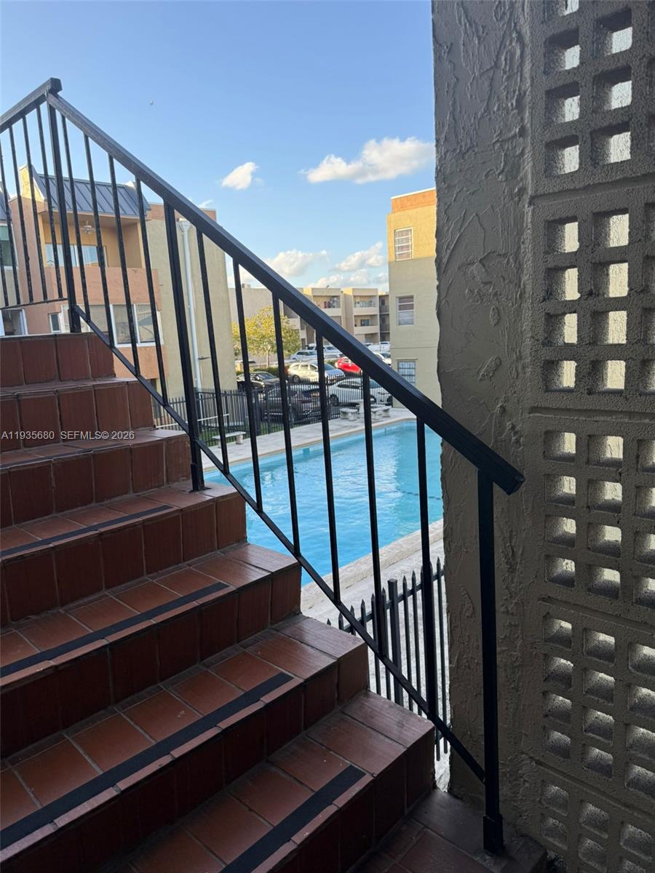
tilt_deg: -9.8
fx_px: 606
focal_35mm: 24
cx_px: 328
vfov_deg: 71.6
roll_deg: +3.0
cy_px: 436
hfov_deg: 56.8
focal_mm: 6.76
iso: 80
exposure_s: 1/660
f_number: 1.78
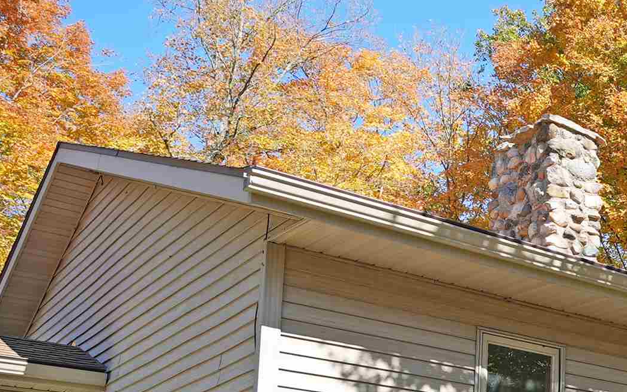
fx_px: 1046
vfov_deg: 19.6
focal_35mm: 61
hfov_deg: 26.2
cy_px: 509
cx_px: 892
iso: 80
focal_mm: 20.4
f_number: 4.5
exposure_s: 1/250
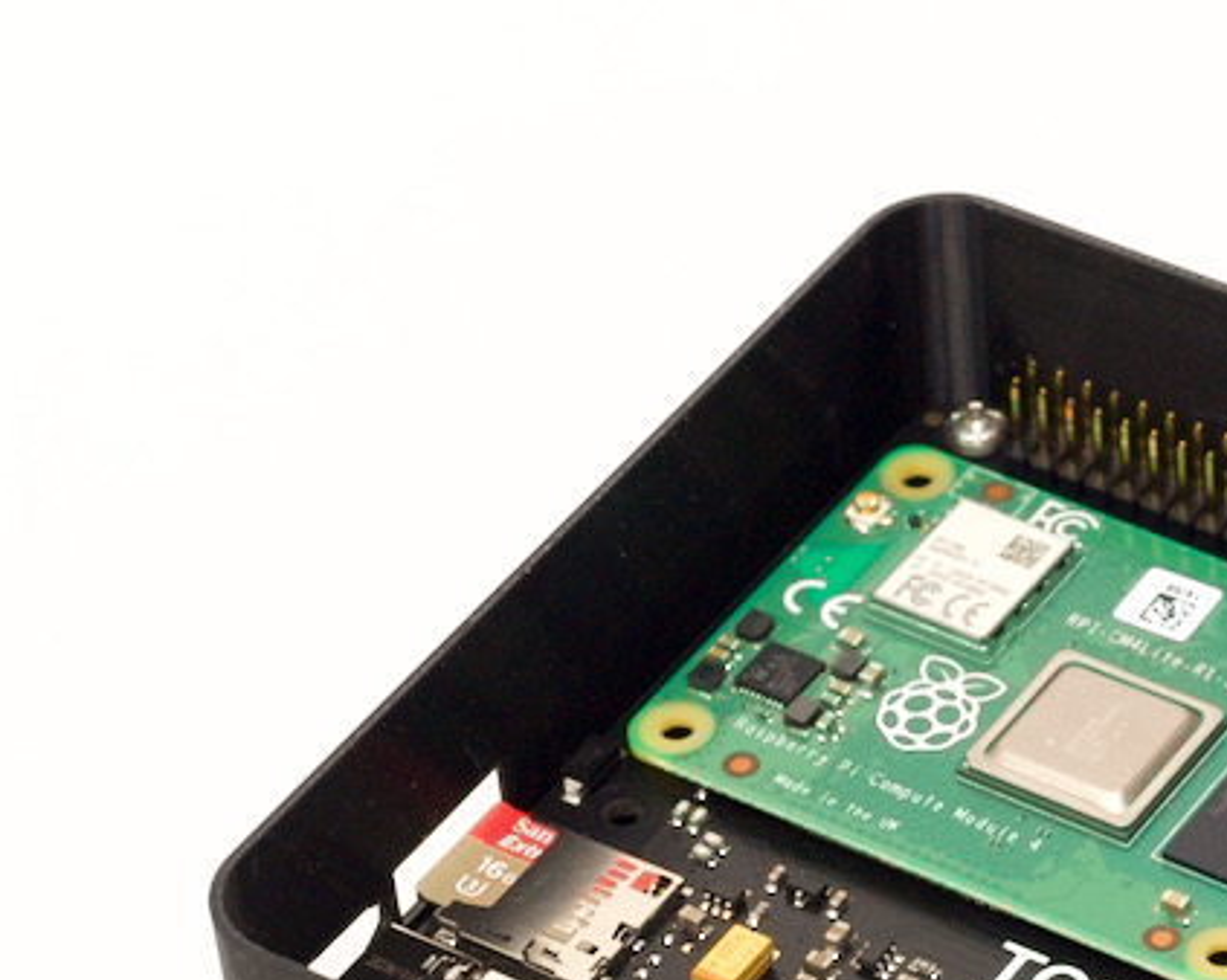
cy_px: 954
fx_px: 5808
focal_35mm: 160
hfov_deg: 12.0
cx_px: 1128
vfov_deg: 9.6
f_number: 11
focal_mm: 60
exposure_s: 1/160
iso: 1600
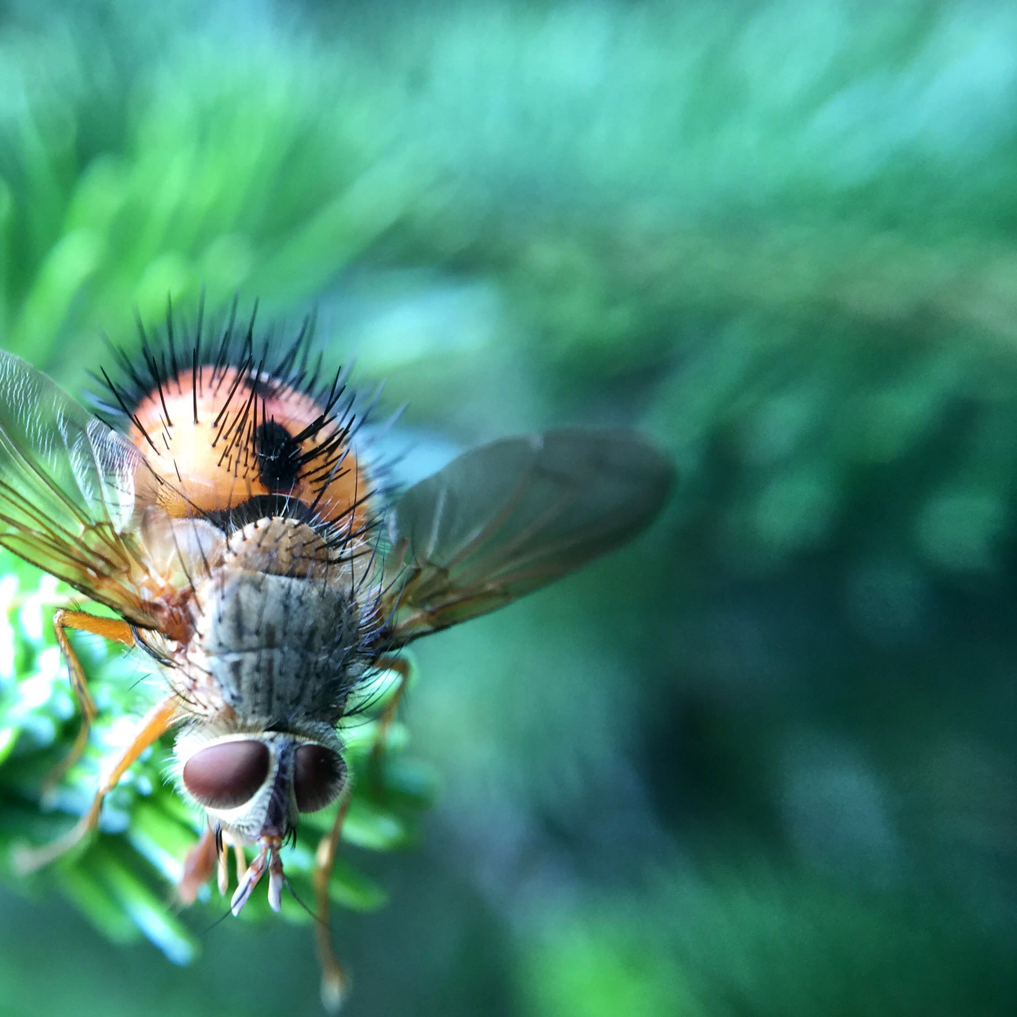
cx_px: 323
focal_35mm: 37
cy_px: 500
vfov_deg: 44.9
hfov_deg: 44.2
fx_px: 1230
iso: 32
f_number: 2.2
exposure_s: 1/40
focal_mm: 4.15
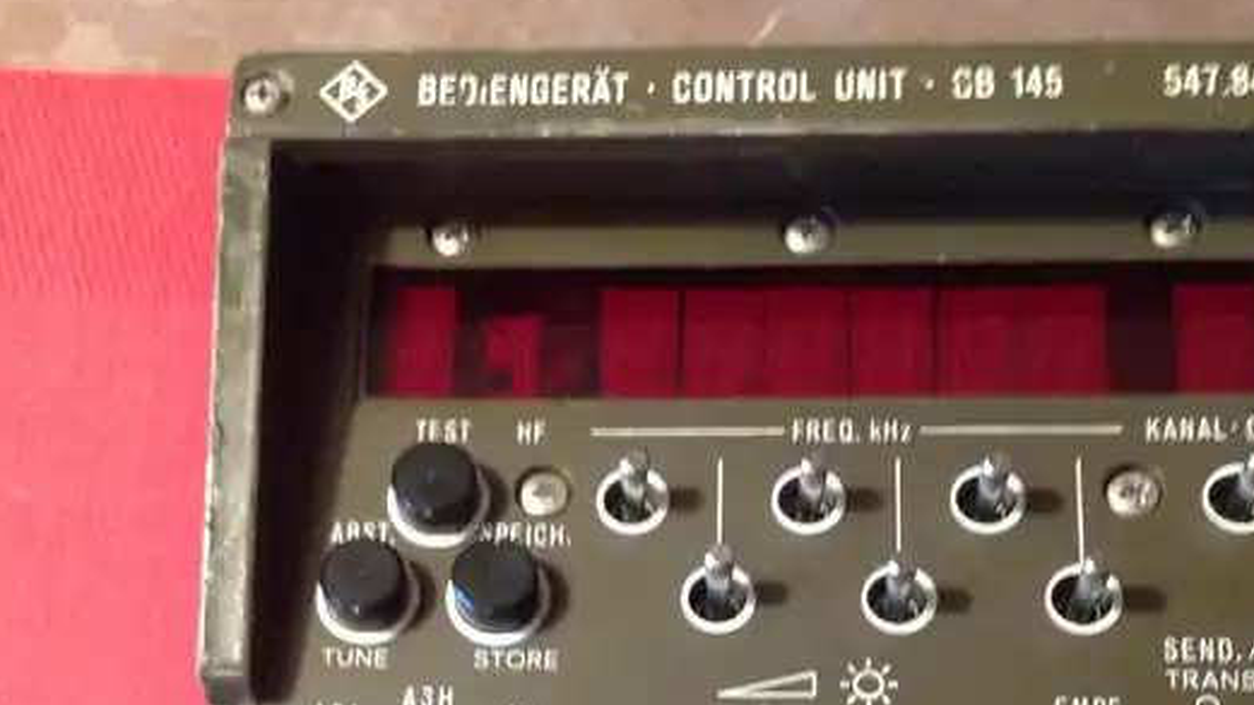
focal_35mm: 73
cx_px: 522
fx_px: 2427
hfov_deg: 28.9
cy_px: 804
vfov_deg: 16.0
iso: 400
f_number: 2.4
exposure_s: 1/15
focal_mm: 4.28
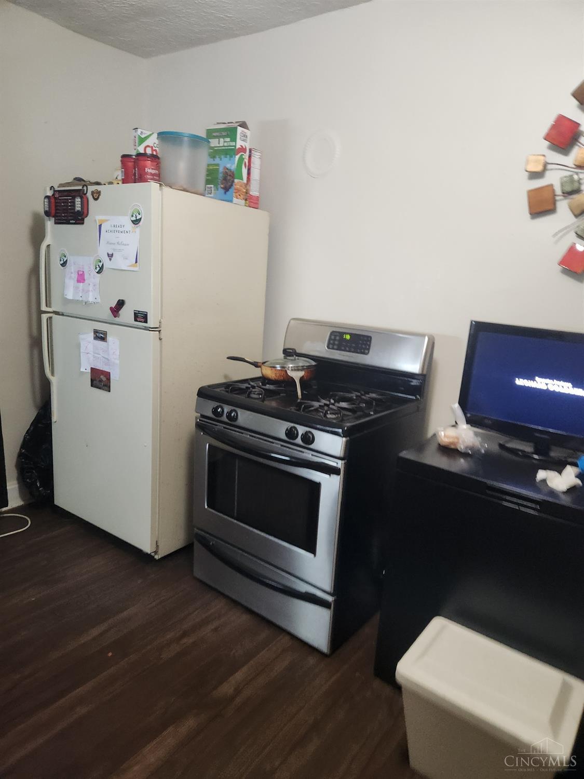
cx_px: 292
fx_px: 517
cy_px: 390
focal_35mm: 23
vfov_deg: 73.9
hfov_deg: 58.9
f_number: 1.8
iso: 640
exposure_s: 1/40
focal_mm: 5.4
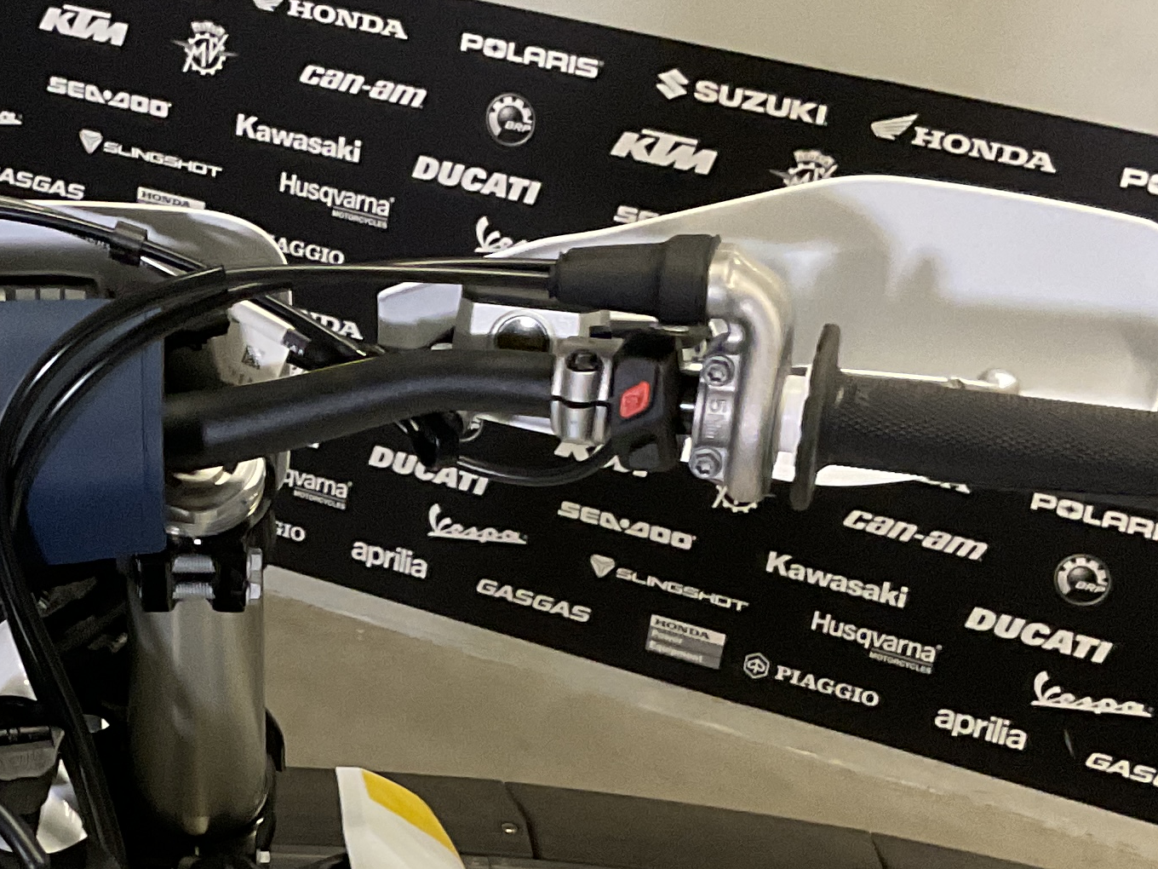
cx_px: 66
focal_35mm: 86
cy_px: 728
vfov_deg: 17.0
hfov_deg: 22.1
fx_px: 2877
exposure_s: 1/60
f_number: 1.8
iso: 250
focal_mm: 3
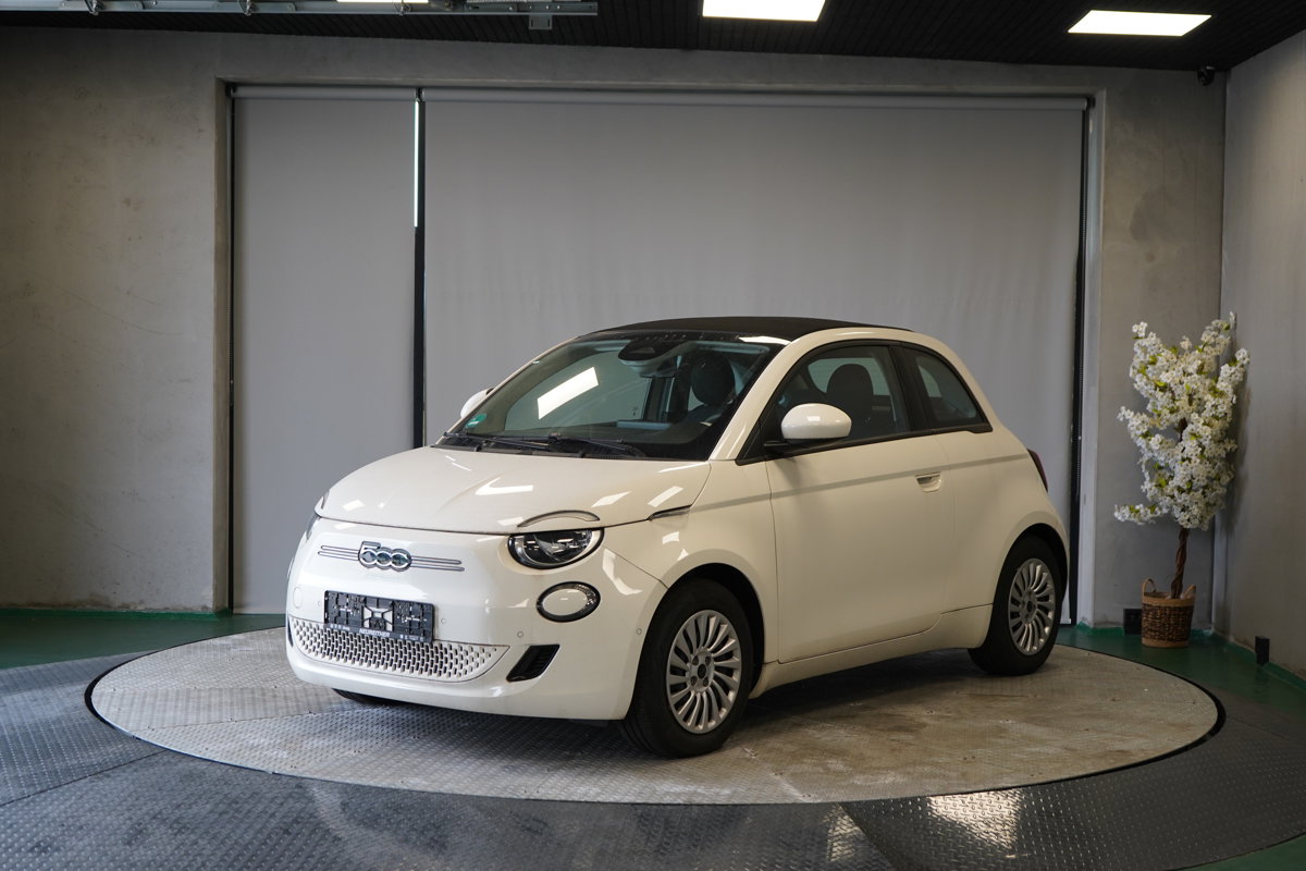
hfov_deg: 38.2
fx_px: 1886
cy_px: 436
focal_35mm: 52
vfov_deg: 26.0
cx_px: 653
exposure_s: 1/160
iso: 800
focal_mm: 52
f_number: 5
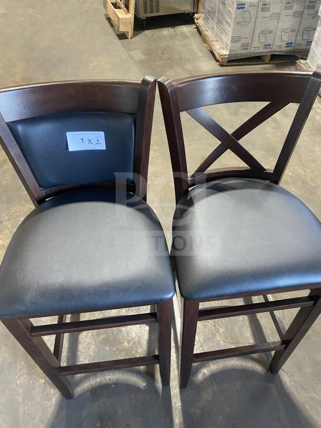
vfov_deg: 67.3
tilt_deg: -48.9
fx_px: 321
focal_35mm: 26
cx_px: 160
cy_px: 214
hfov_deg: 53.1
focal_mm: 4.25
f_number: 1.8
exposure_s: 1/38
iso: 640
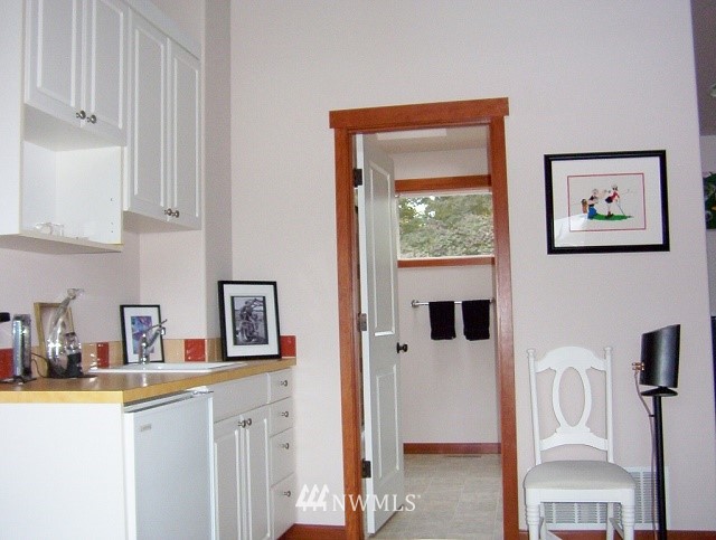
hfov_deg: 51.3
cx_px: 358
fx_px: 746
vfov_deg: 39.8
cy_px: 270
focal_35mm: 36
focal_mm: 5.54
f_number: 2.76
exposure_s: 1/30
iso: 140
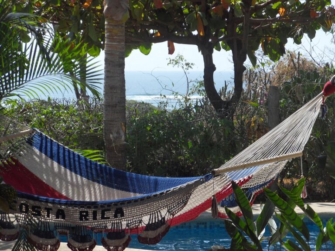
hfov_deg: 14.4
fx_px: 1326
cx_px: 168
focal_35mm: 137
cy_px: 126
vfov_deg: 10.8
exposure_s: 1/500
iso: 80
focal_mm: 24.9
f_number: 5.2
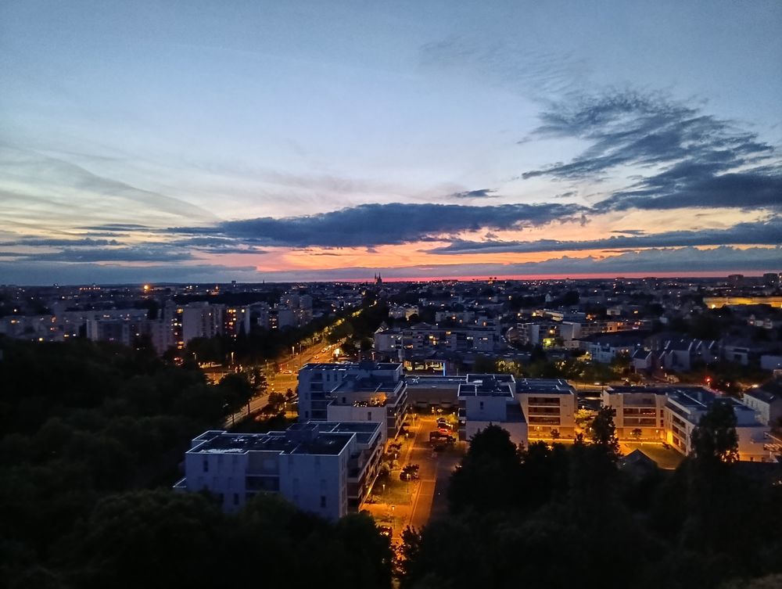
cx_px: 391
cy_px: 294
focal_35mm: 26
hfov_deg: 67.2
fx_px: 588
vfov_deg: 53.2
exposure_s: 1/20
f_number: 1.8
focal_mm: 3.96
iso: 2725
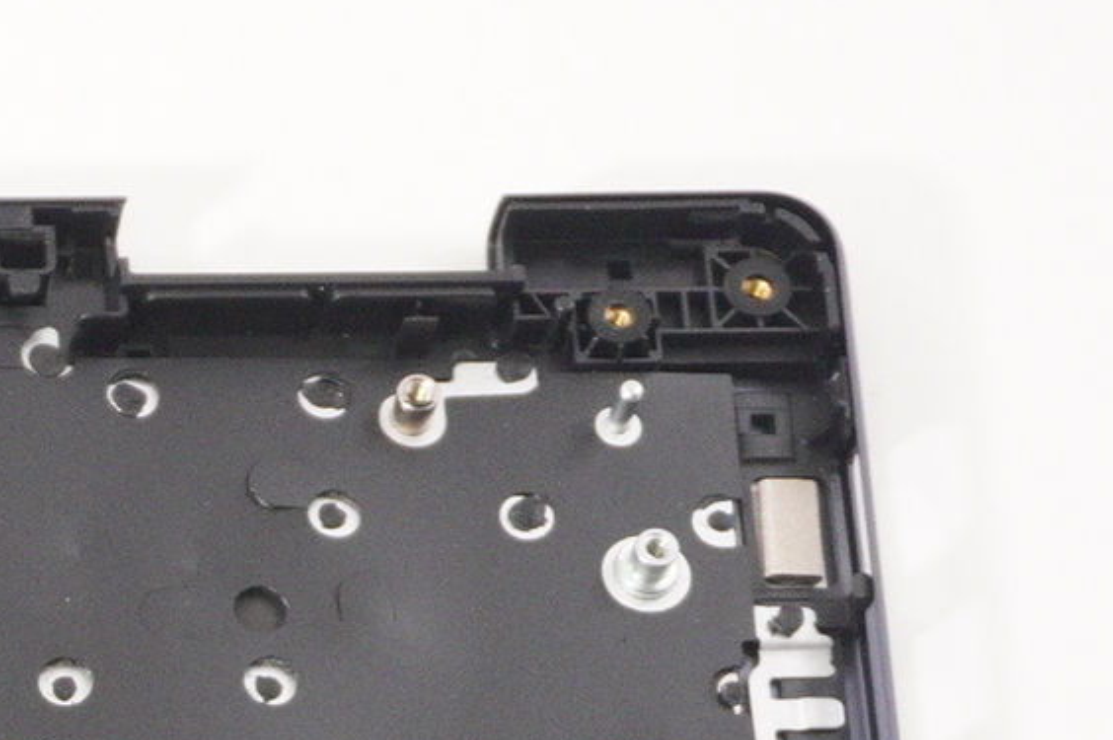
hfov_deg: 11.2
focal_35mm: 173
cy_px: 1443
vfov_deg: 7.6
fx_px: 5344
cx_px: -762
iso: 1600
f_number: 5.6
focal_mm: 26
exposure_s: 1/100
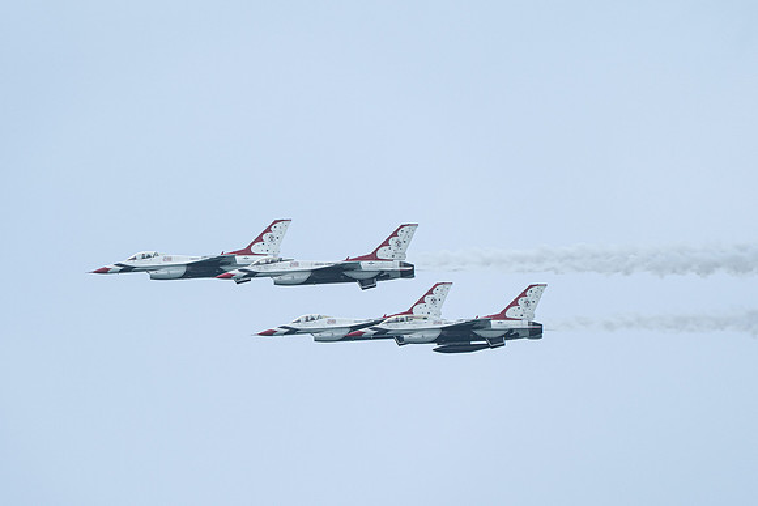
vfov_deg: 2.5
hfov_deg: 3.8
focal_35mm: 549
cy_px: 306
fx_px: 11551
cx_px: 252
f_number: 9
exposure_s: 1/1250
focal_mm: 400
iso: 640
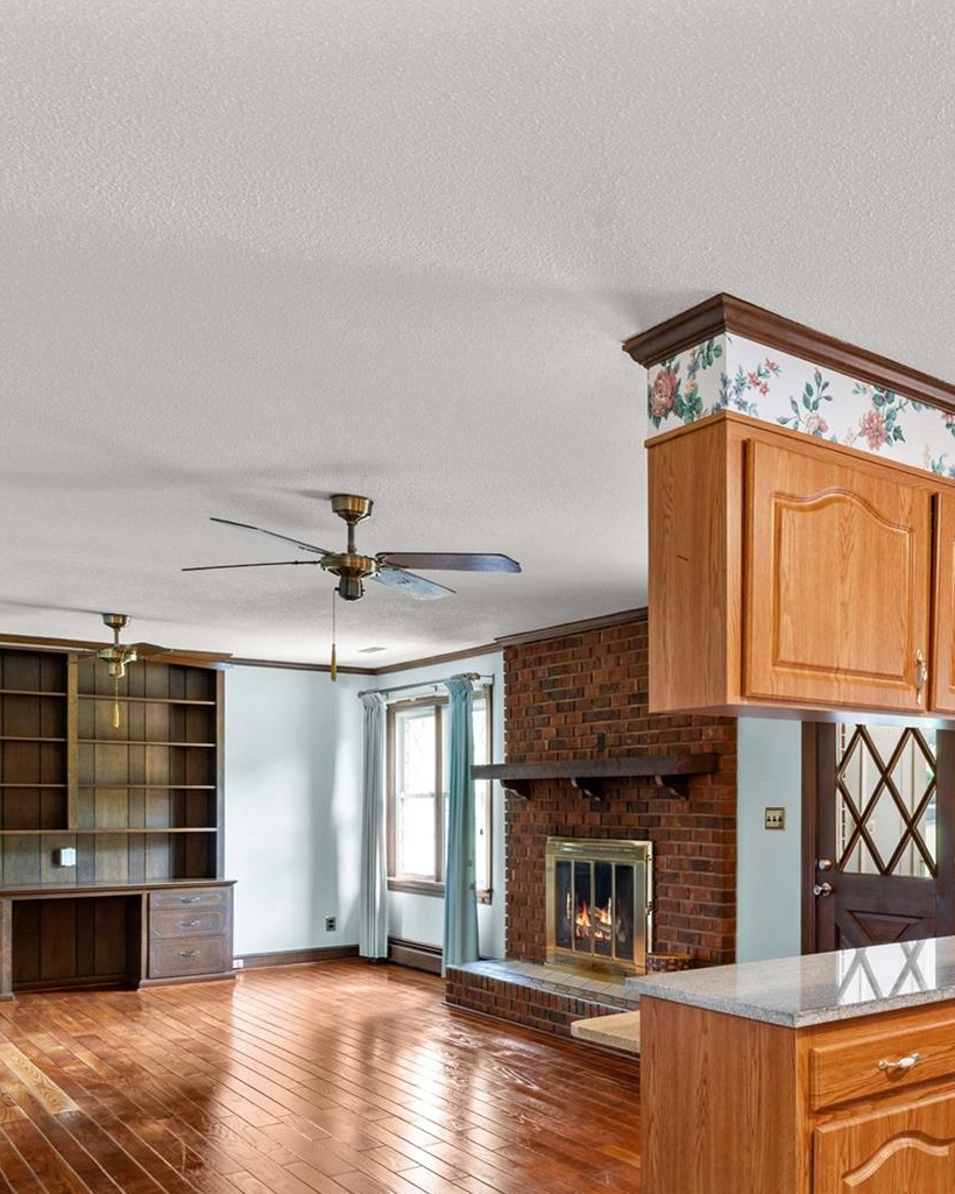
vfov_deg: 57.7
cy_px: 782
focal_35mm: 30
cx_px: 927
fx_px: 1060
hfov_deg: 42.7
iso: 100
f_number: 8
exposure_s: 1.6
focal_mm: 16
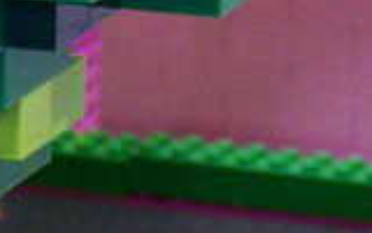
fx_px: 6448
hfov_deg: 3.3
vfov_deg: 2.1
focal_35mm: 636
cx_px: -270
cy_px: 373
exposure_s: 1/2
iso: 80
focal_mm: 15.6
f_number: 3.2
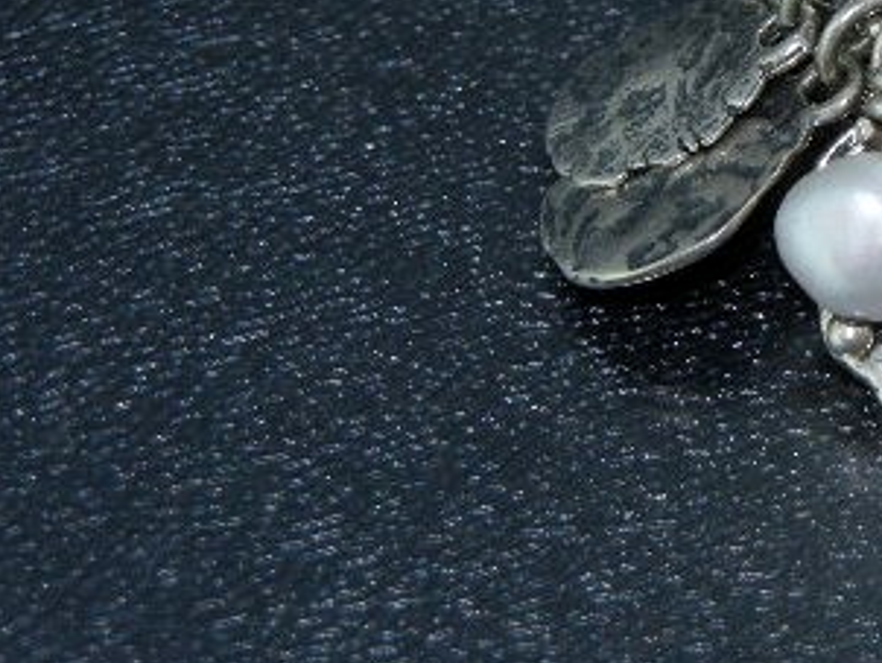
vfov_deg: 10.2
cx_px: 929
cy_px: 23
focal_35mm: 144
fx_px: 3672
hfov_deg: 13.5
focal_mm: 12.2
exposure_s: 1/30
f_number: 4.1
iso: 206
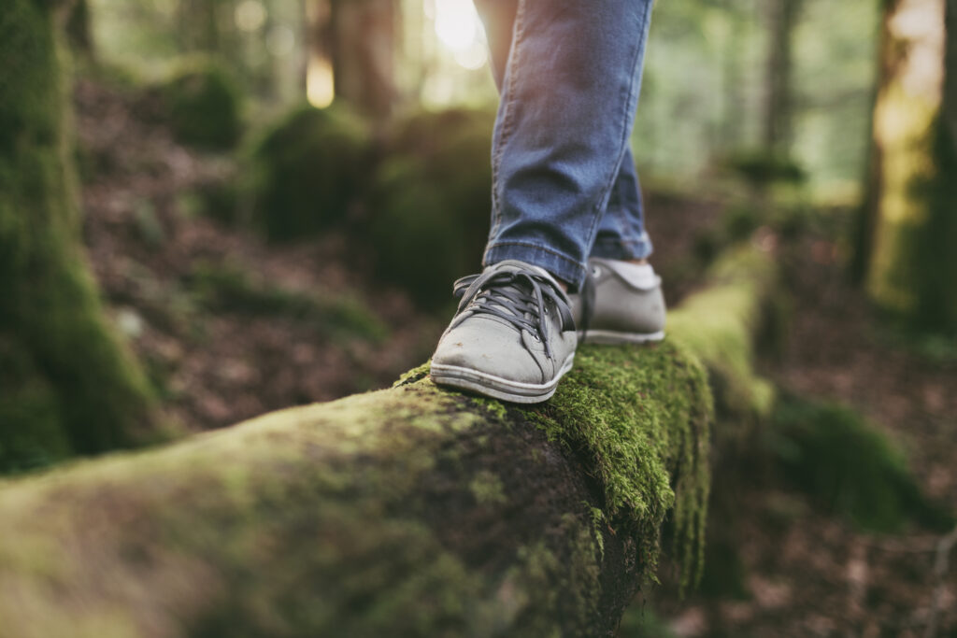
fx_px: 1329
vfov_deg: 27.0
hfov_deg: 39.6
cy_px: 319
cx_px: 478
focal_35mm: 50
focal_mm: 50
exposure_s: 1/30
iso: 400
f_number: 2.2
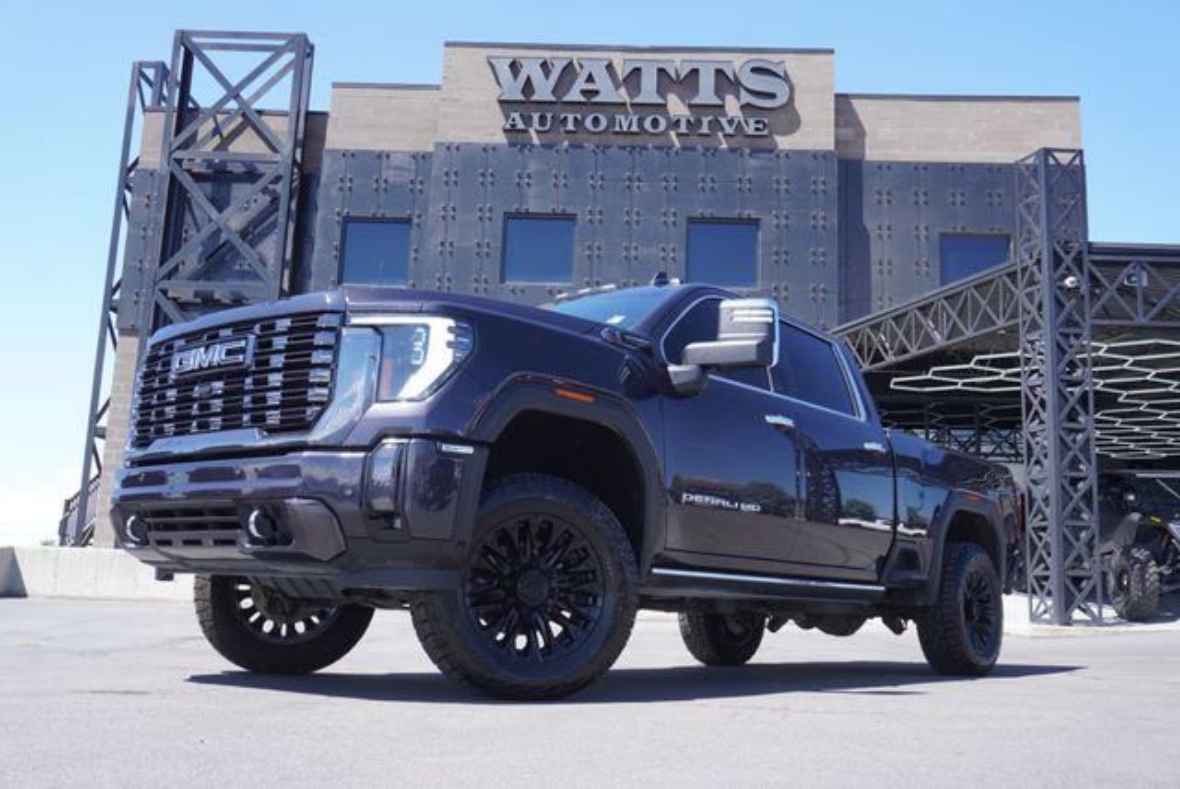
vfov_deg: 38.4
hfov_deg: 55.1
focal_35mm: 34
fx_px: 1132
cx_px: 590
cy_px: 394
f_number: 6.3
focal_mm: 23
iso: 100
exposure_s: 1/125
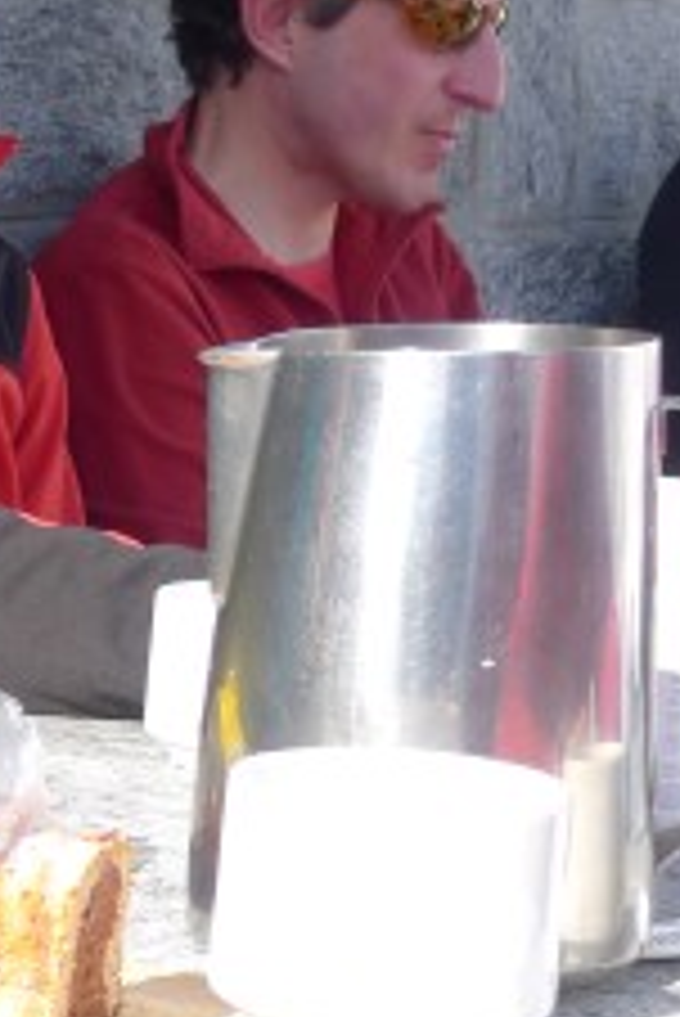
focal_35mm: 106
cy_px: 1102
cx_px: -450
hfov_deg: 12.1
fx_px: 2999
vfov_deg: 18.6
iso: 80
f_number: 2.8
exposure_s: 1/500
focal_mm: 6.4
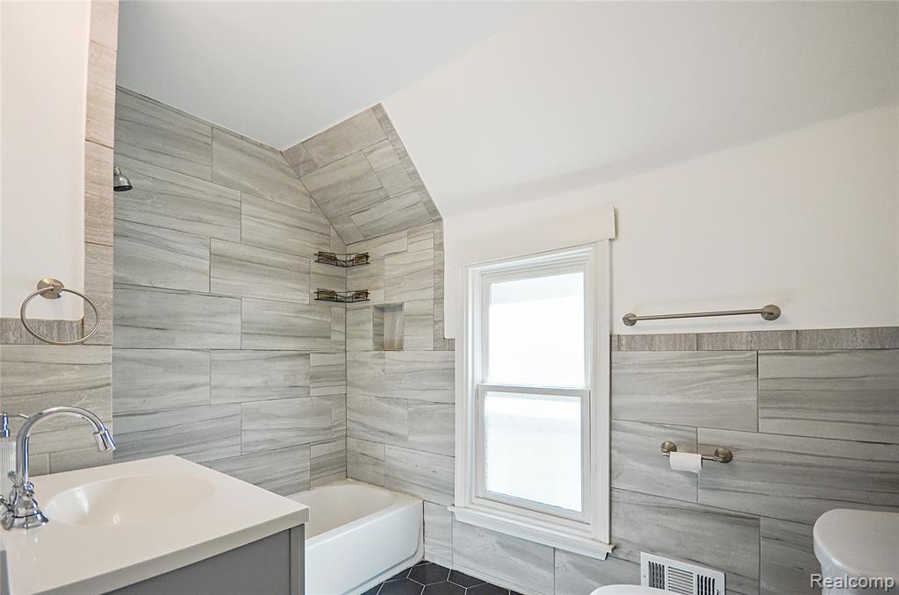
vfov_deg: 77.1
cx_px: 450
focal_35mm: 15
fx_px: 374
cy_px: 298
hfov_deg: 100.5
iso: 360
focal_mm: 10
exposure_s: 1/125
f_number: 5.6
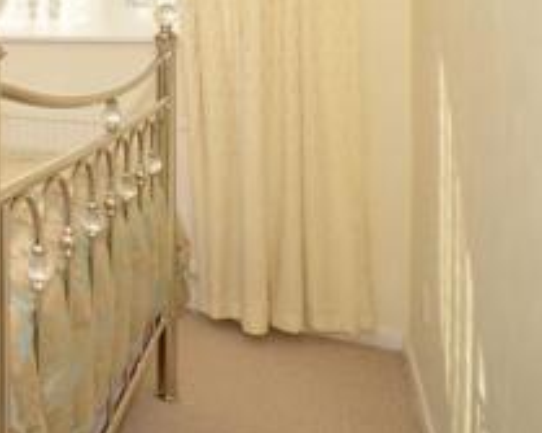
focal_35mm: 48
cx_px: -241
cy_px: 13
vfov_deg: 29.4
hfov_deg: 28.0
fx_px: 777
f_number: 14
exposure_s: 1/200
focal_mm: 11
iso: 640
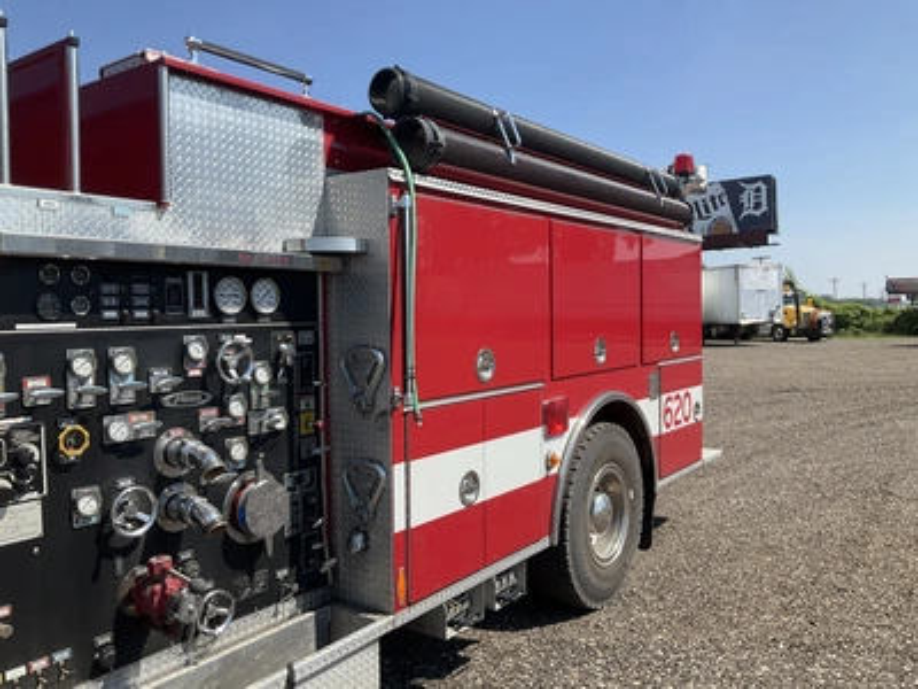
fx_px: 769
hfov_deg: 61.7
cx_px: 459
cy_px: 344
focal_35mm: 29
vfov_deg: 48.2
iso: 25
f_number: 1.8
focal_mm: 3
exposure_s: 1/1534
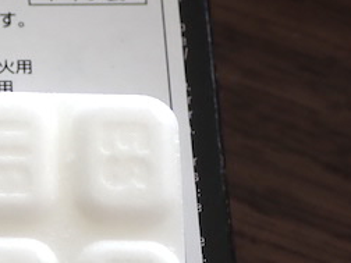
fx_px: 1572
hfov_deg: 12.4
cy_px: 174
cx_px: -75
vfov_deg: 9.6
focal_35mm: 155
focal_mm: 11.01
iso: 100
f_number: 3.6
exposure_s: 1/50
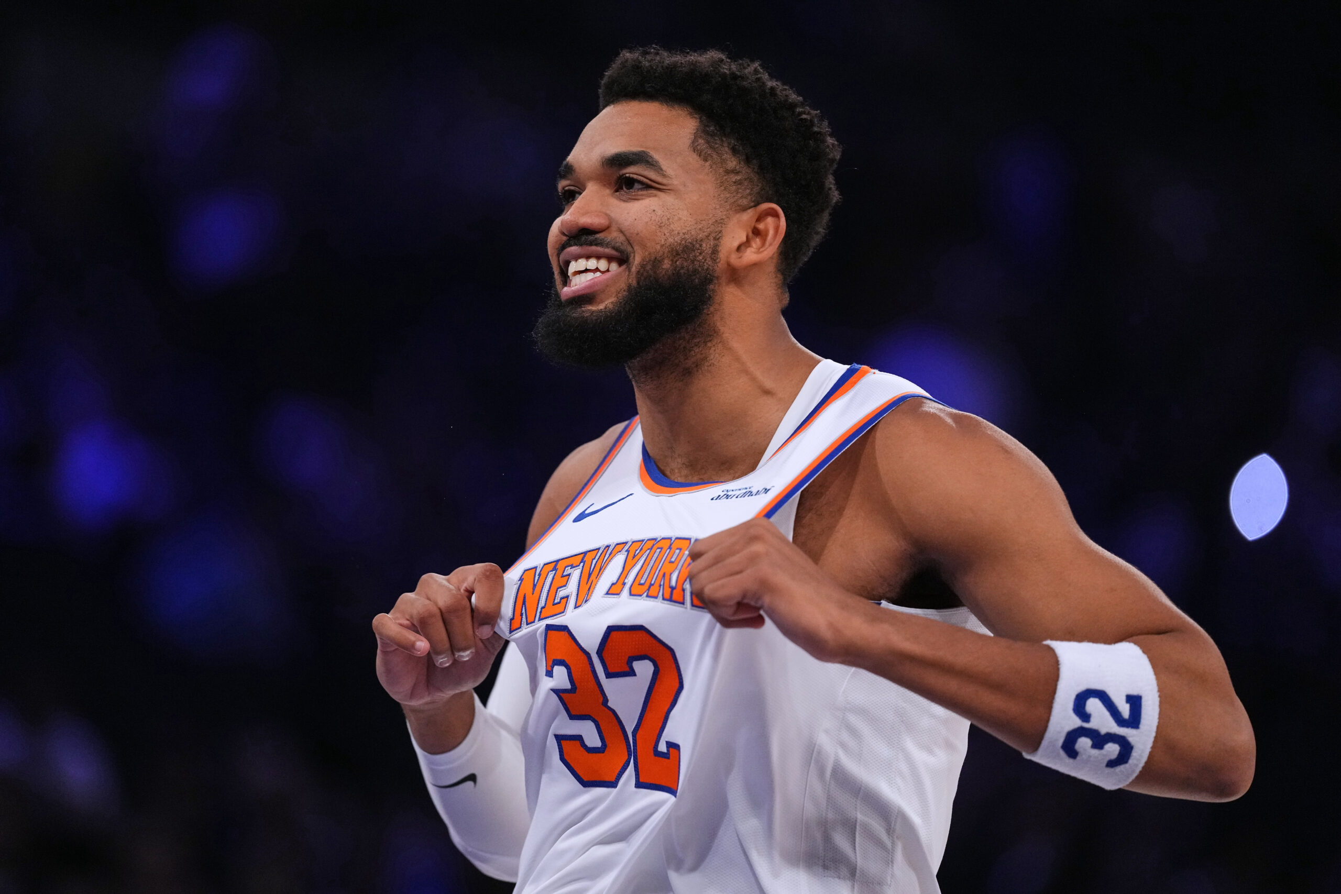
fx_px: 11175
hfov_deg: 6.9
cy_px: 447
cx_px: 670
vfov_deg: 4.6
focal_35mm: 300
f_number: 2.8
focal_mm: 300
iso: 5000
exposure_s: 1/1600
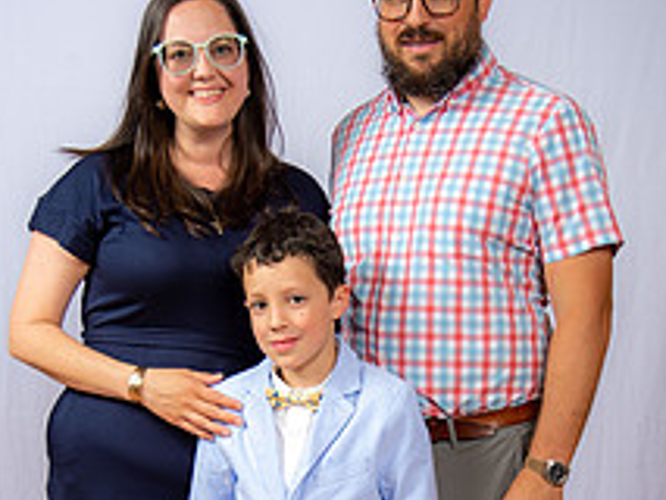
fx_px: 1559
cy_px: 494
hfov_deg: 24.1
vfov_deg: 17.8
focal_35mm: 81
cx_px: 377
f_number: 6.3
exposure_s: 1/160
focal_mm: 40
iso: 250
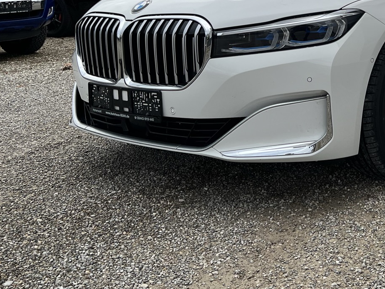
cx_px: 364
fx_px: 645
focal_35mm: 58
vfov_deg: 24.0
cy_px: -5
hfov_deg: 31.3
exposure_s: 1/1209
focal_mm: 5.7
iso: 50
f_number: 1.5
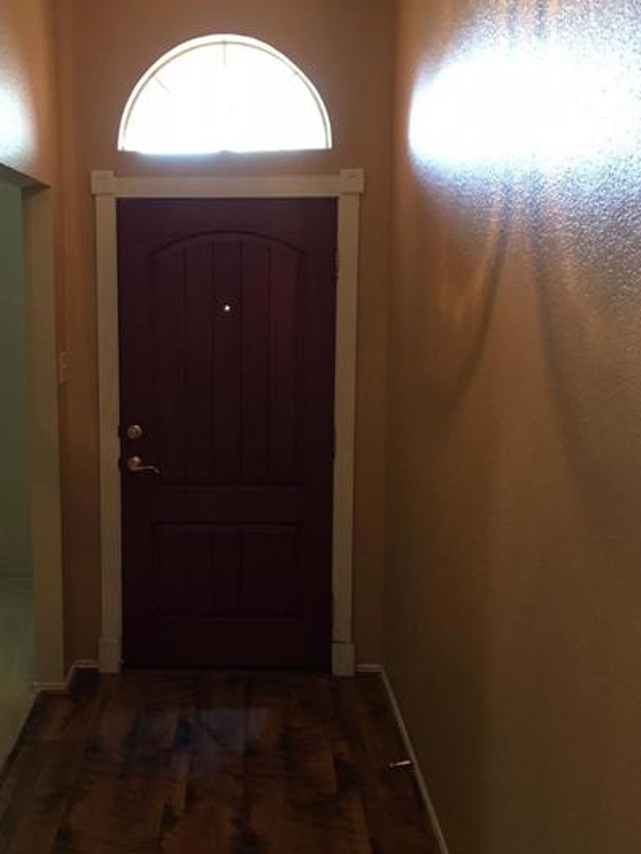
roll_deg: -0.4
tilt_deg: -8.7
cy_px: 425
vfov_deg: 44.8
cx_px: 201
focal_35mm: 42
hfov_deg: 34.0
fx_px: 1036
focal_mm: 4.15
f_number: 2.2
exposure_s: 1/30
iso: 125
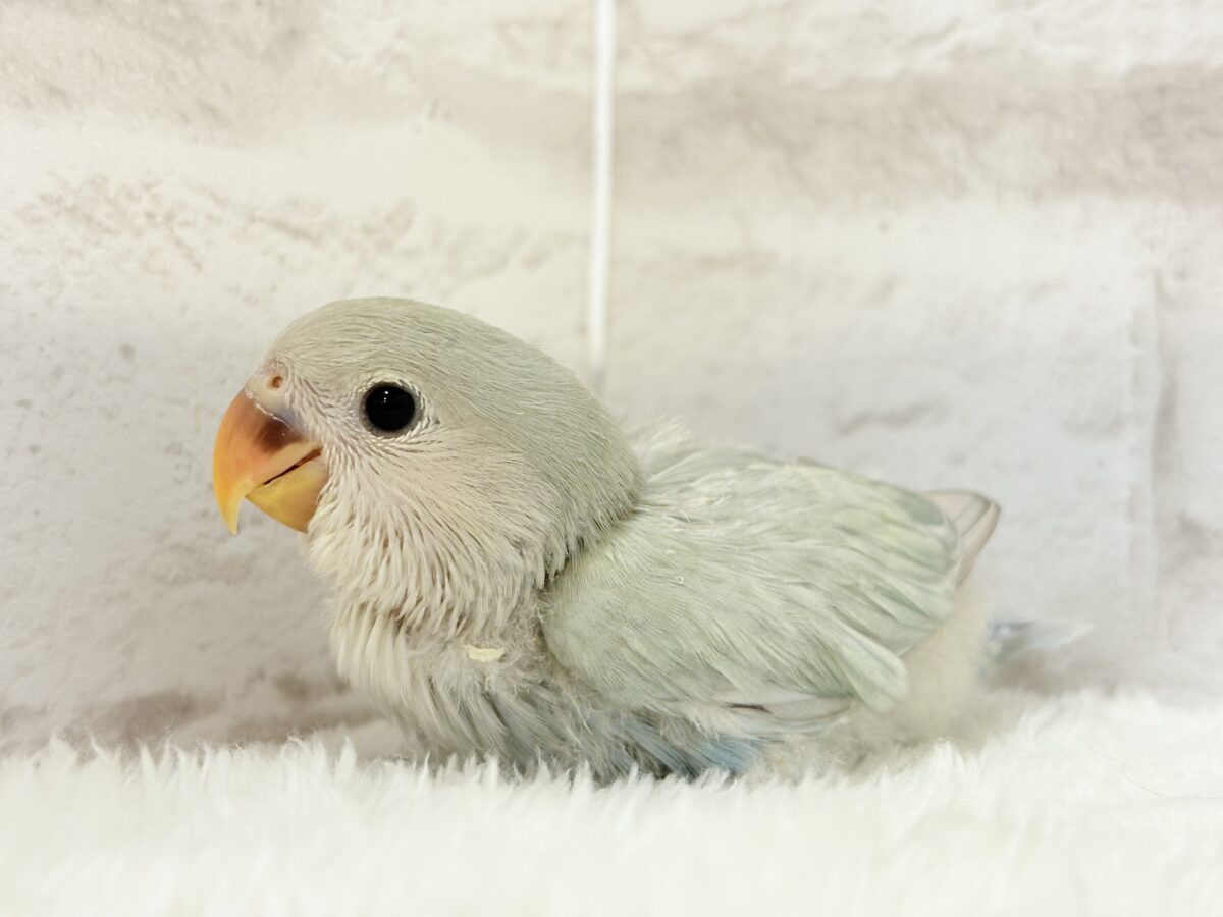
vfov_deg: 28.0
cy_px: 458
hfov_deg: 36.8
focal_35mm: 52
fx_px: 1837
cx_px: 612
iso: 50
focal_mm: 5.96
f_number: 1.6
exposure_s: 1/50
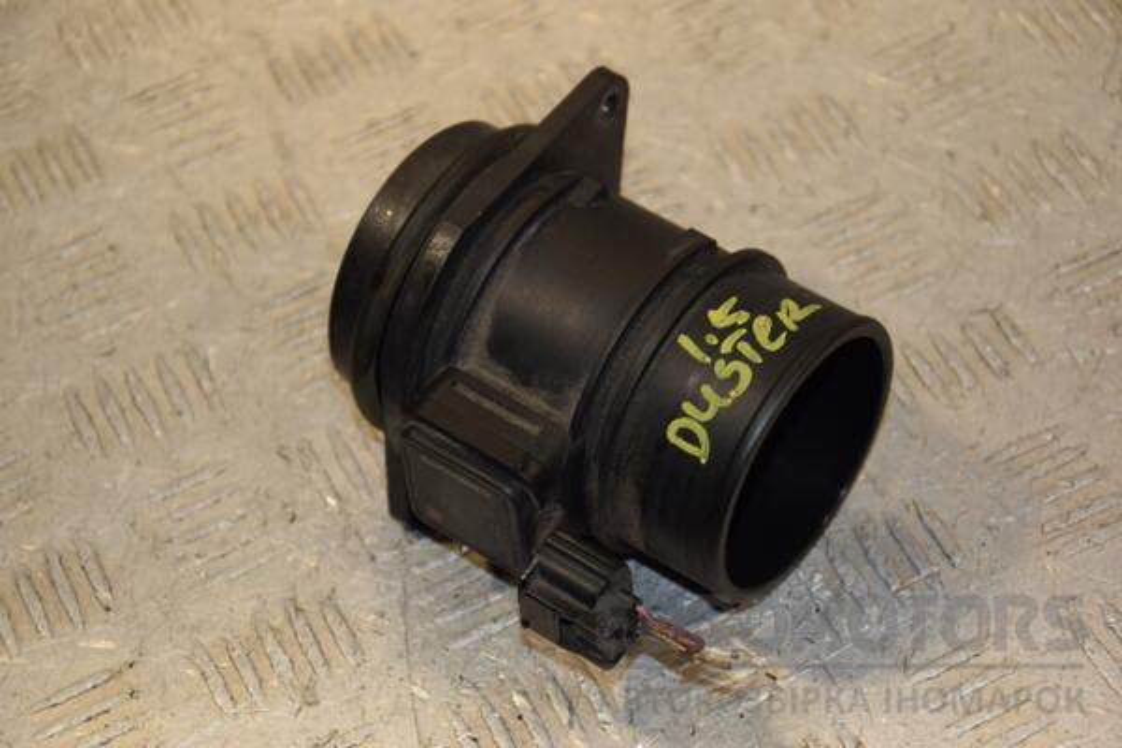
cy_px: 374
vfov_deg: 13.0
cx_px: 561
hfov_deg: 19.5
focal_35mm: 105
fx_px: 3272
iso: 800
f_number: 5.6
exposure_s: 1/200
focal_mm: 70
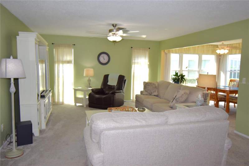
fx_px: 187
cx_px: 124
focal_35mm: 27
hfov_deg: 67.4
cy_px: 83
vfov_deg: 47.9
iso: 280
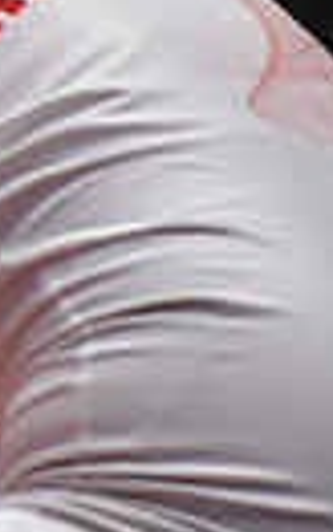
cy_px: 319
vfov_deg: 1.8
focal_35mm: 1187
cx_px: -837
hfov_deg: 1.1
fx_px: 17221
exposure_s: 1/1000
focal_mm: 175
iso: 2500
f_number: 2.8
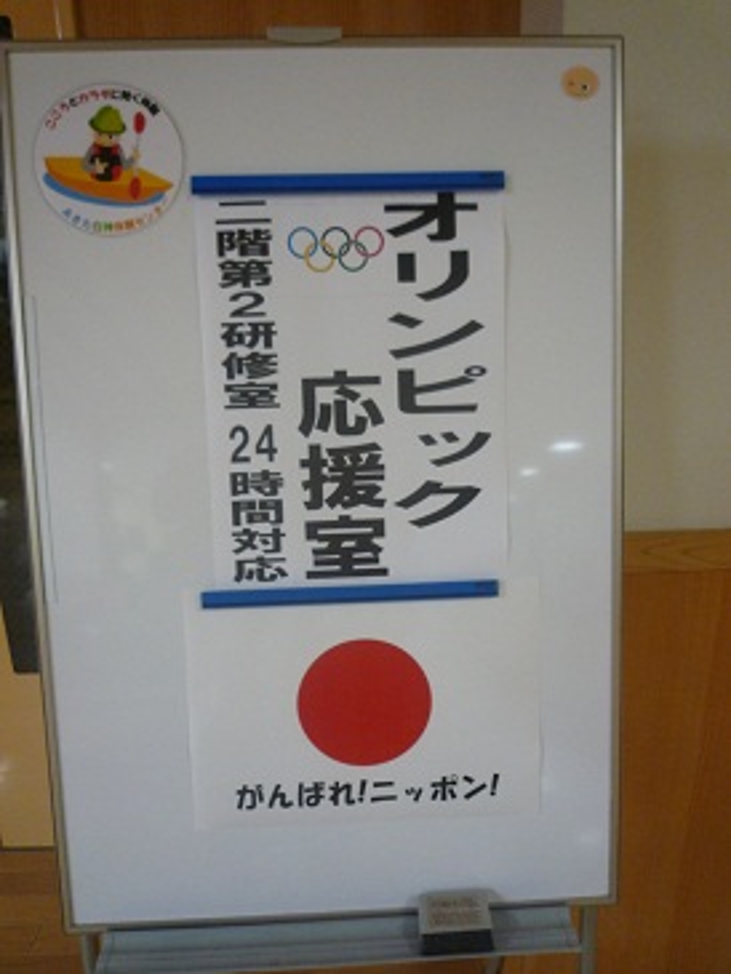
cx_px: 366
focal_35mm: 25
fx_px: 704
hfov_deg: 54.9
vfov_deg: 69.4
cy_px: 487
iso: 320
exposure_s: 1/30
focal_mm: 4.4
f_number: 2.8
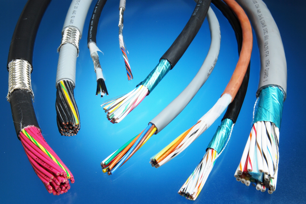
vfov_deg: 29.9
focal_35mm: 45
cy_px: 102
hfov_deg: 43.6
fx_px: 382
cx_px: 153
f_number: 22
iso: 100
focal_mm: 30
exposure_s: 1/160
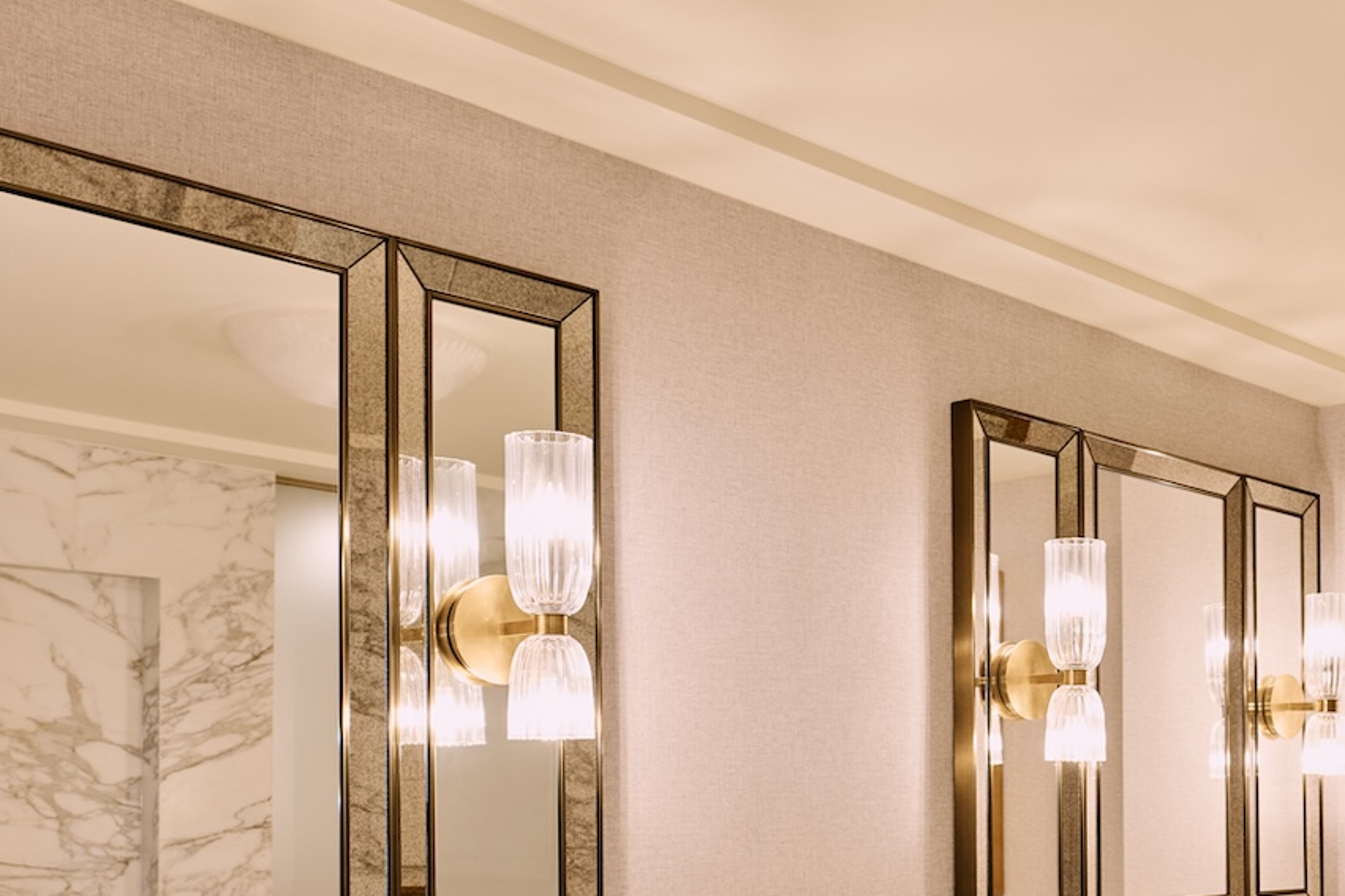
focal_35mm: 47
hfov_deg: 40.0
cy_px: 872
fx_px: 1756
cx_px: 1103
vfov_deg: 27.2
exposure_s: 1/5
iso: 400
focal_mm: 20
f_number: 6.3
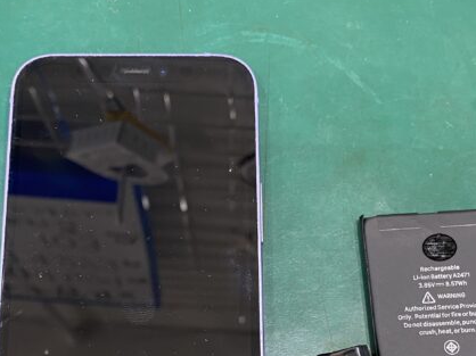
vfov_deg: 25.5
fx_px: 770
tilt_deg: -75.5
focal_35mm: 56
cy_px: 295
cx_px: 254
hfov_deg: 34.4
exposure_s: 1/50
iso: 125
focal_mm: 4.25
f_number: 1.8
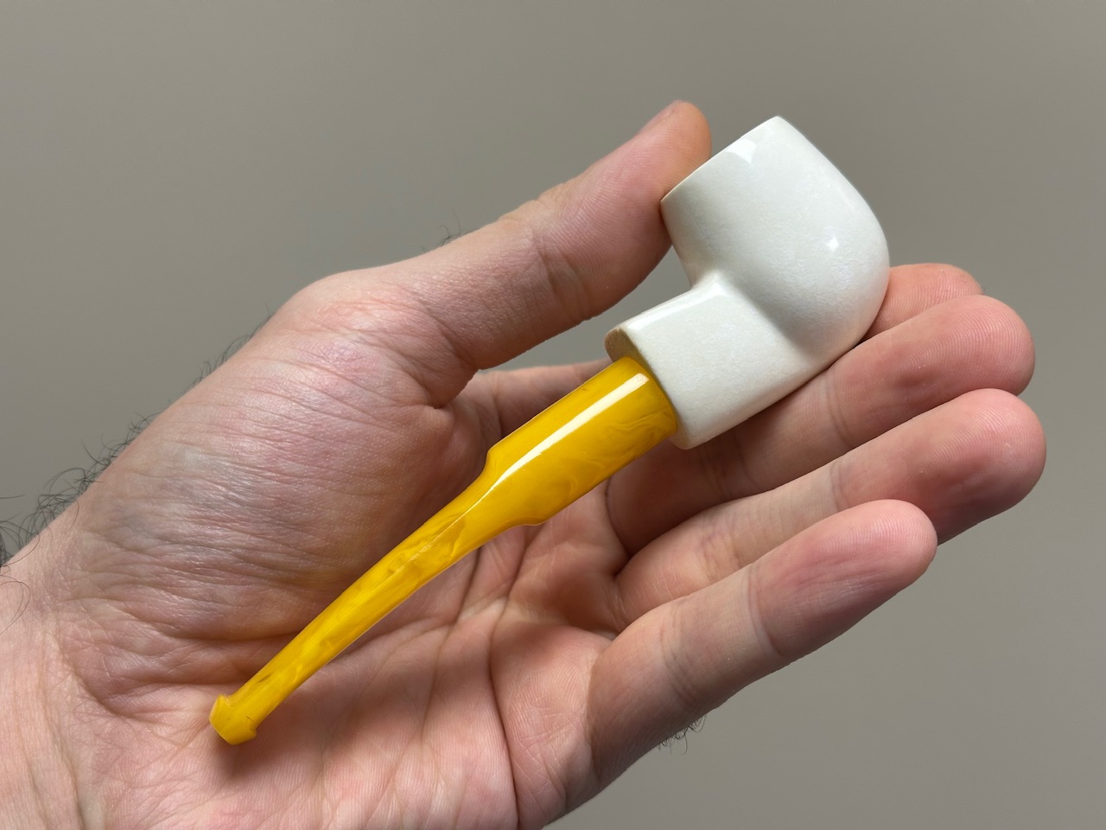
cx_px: 553
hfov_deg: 39.7
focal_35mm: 48
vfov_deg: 30.3
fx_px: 1534
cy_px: 415
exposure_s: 1/121
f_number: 1.78
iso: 80
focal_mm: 6.86
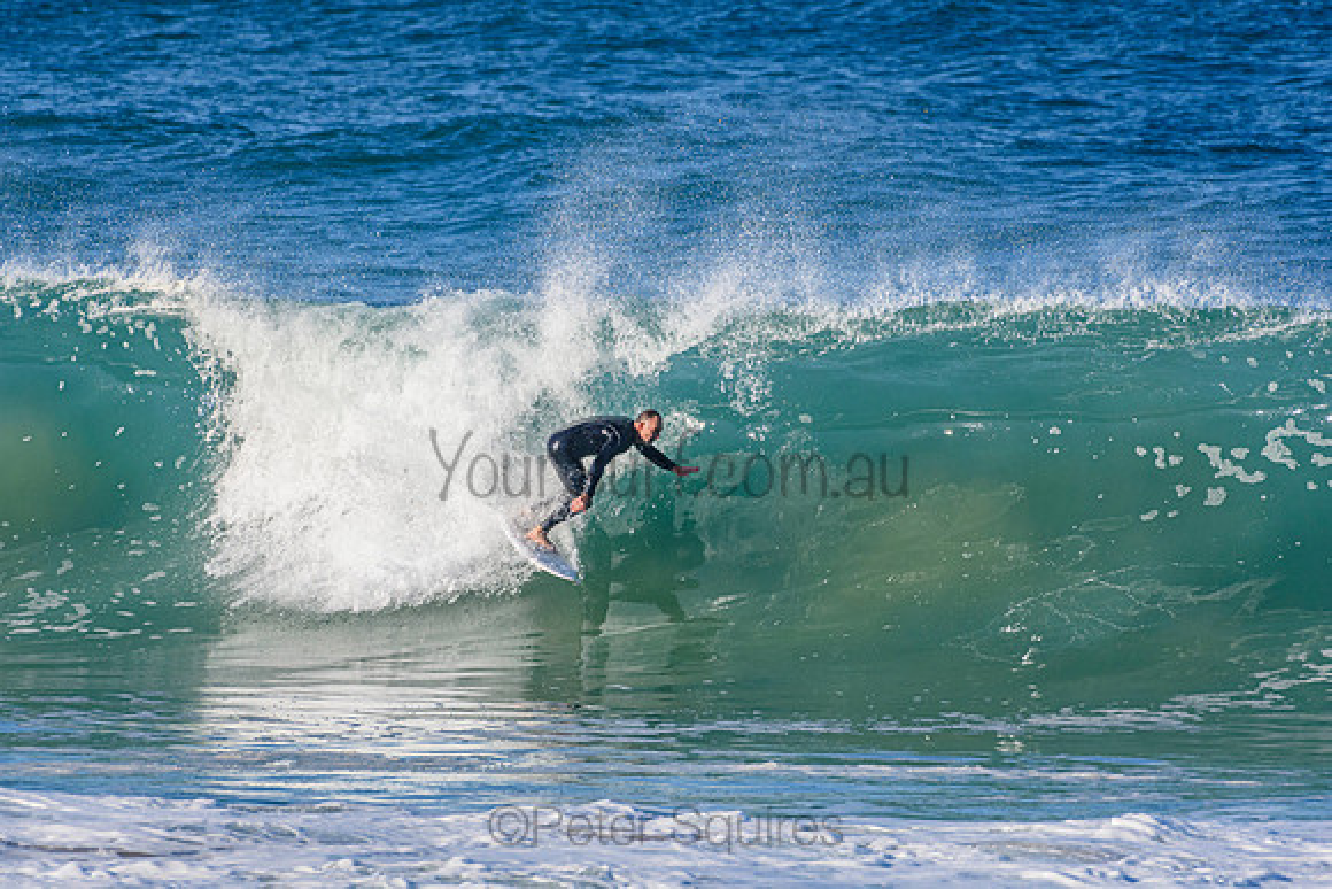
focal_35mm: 750
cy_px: 444
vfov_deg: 1.8
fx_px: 27755
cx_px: 666
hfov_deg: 2.7
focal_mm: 500
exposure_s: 1/2000
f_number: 5.6
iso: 400
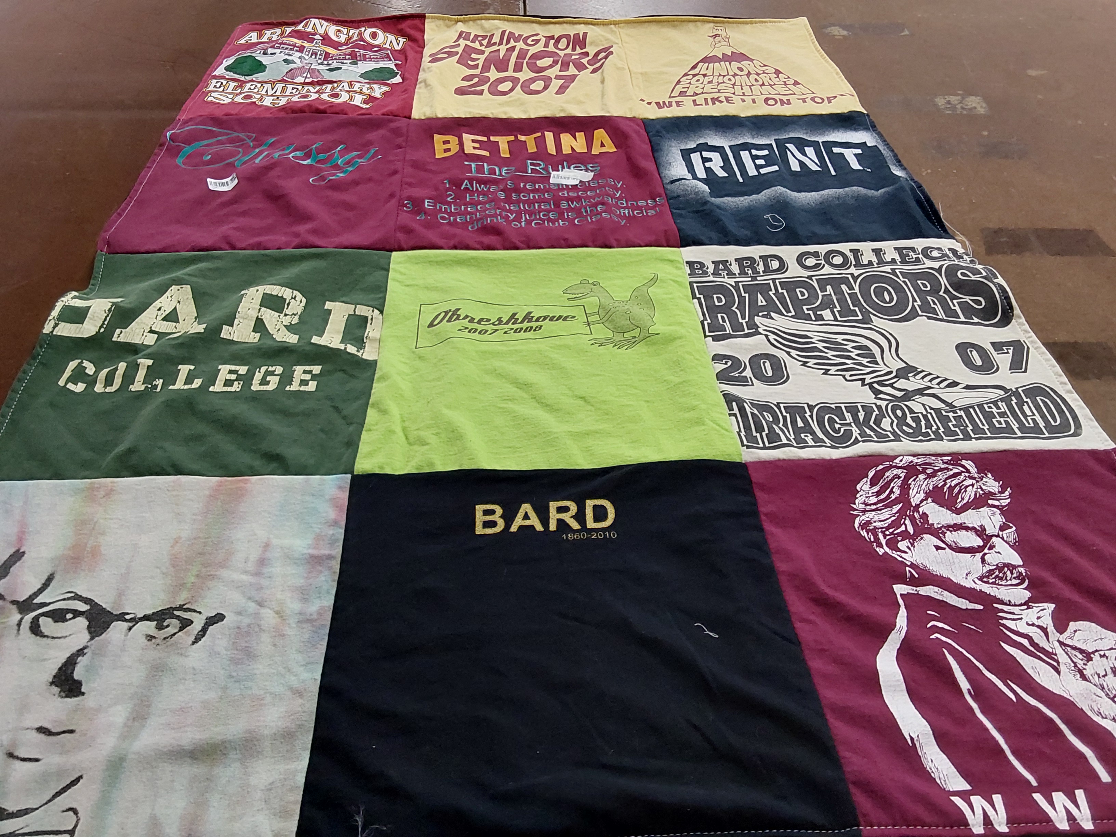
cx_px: 558
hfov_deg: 63.4
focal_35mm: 28
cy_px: 418
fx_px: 903
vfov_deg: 49.7
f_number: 1.9
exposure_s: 1/60
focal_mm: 2.91
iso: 100
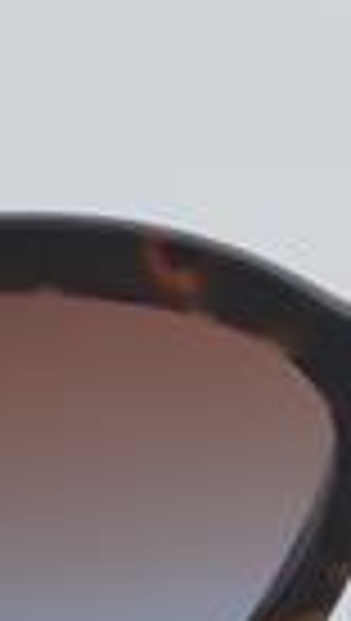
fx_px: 4130
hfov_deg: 4.8
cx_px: 459
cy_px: 441
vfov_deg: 8.6
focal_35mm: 251
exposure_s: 1/4
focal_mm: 55
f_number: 32
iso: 100
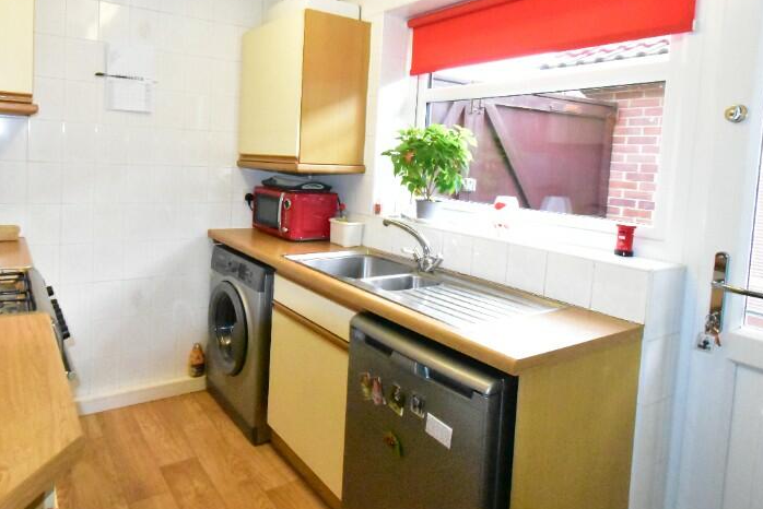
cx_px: 278
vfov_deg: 56.4
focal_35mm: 22
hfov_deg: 76.9
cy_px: 182
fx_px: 466
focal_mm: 10
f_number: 10
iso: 18000
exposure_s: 1/200
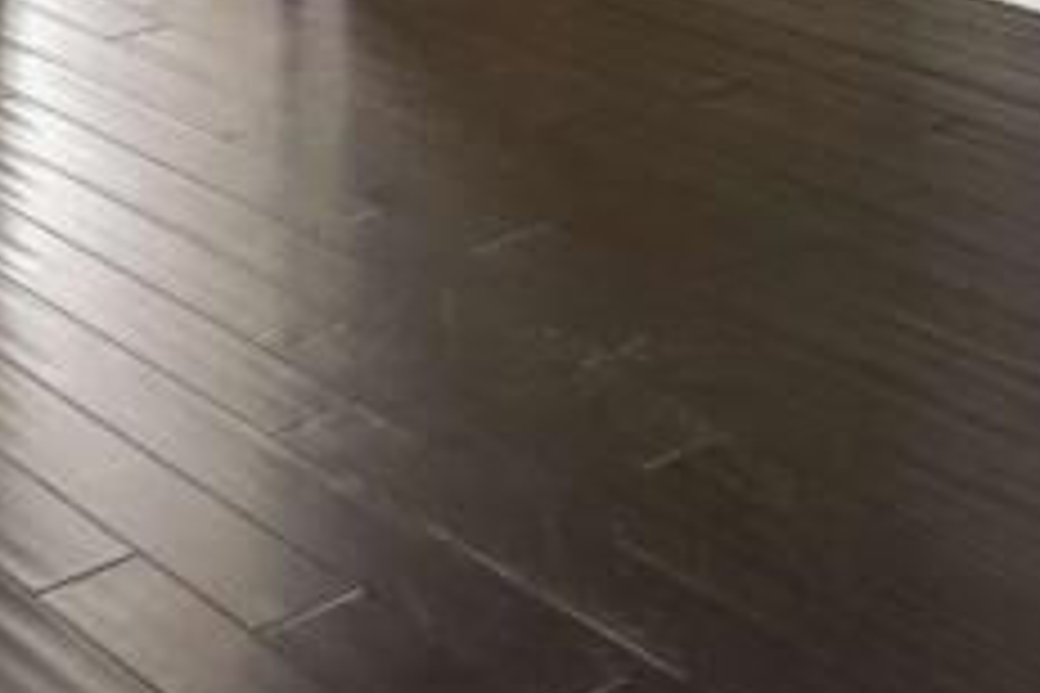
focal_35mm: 83
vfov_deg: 13.5
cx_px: -113
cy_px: -792
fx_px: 2398
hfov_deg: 23.0
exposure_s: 1/30
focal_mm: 16
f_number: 8
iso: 800
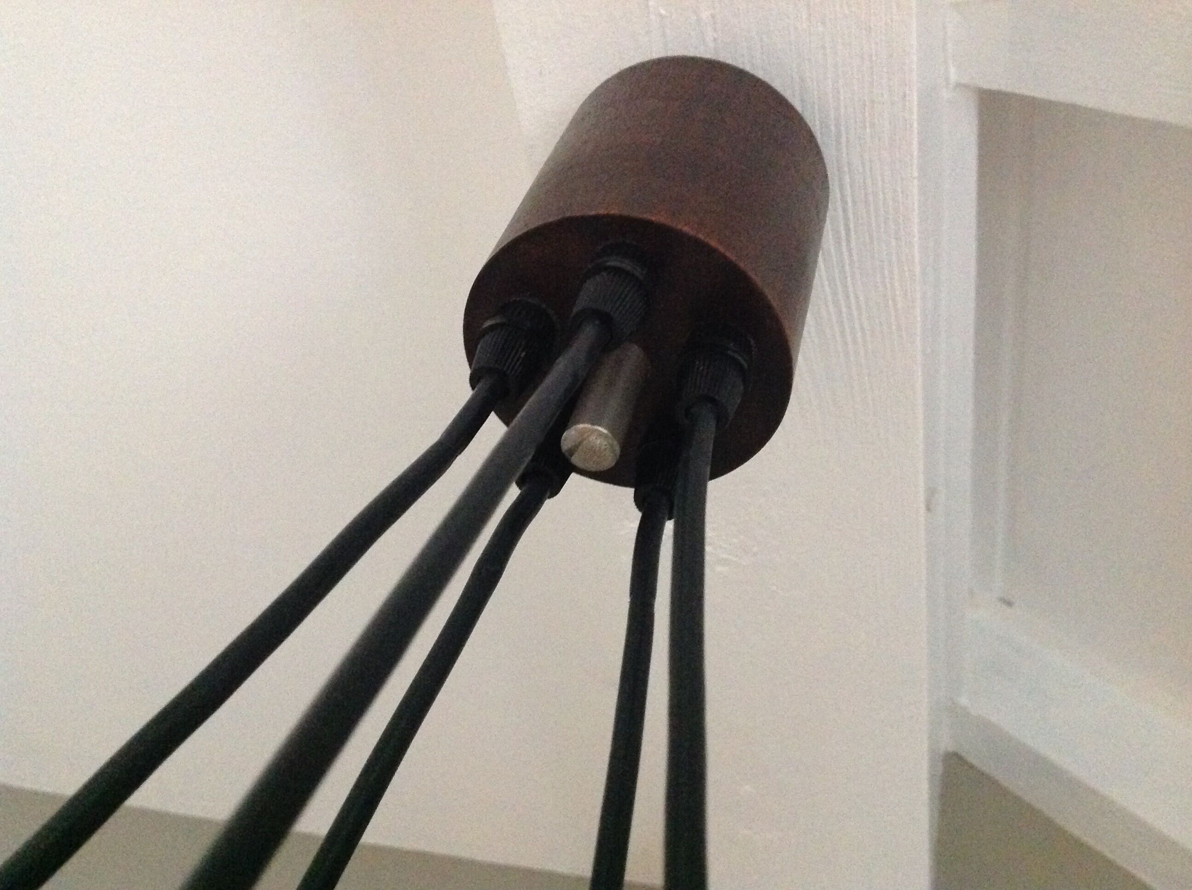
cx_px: 596
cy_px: 445
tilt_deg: +48.6
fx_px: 1203
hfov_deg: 52.7
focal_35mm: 35
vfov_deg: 40.6
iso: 800
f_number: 2.4
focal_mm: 4.28
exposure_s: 1/15
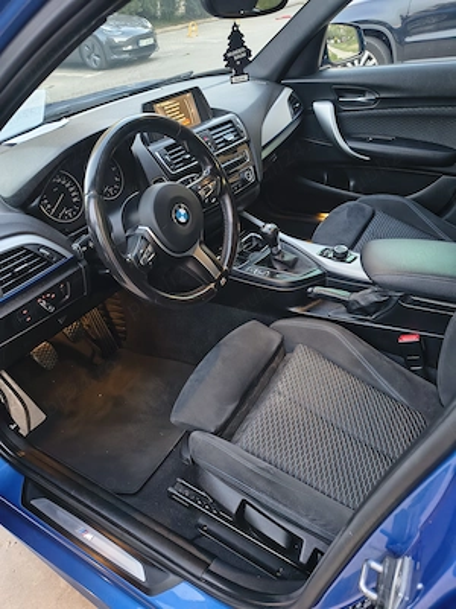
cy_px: 304
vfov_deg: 71.6
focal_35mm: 24
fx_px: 422
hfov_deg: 56.8
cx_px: 228
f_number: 1.8
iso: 1101
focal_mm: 5.56
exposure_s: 1/33.3
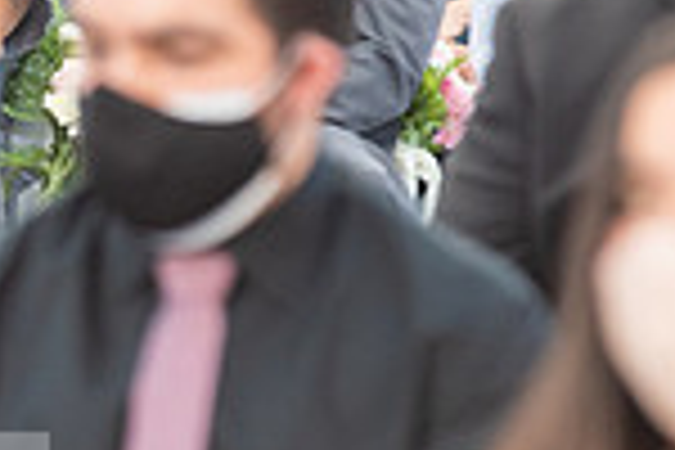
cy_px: 115
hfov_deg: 2.7
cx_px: -324
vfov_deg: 1.8
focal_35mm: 772
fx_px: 14474
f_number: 5
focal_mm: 200
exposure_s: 1/160
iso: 640
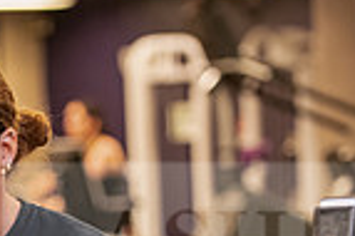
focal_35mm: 426
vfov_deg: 3.2
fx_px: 4196
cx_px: -72
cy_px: 463
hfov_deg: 4.8
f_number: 3.2
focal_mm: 105
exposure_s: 1/200
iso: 1000
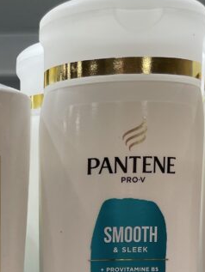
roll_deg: +0.7
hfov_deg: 16.5
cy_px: 363
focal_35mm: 84
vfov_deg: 21.0
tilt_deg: -8.7
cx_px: -73
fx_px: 663
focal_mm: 4.2
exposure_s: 1/120
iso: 32
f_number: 1.6
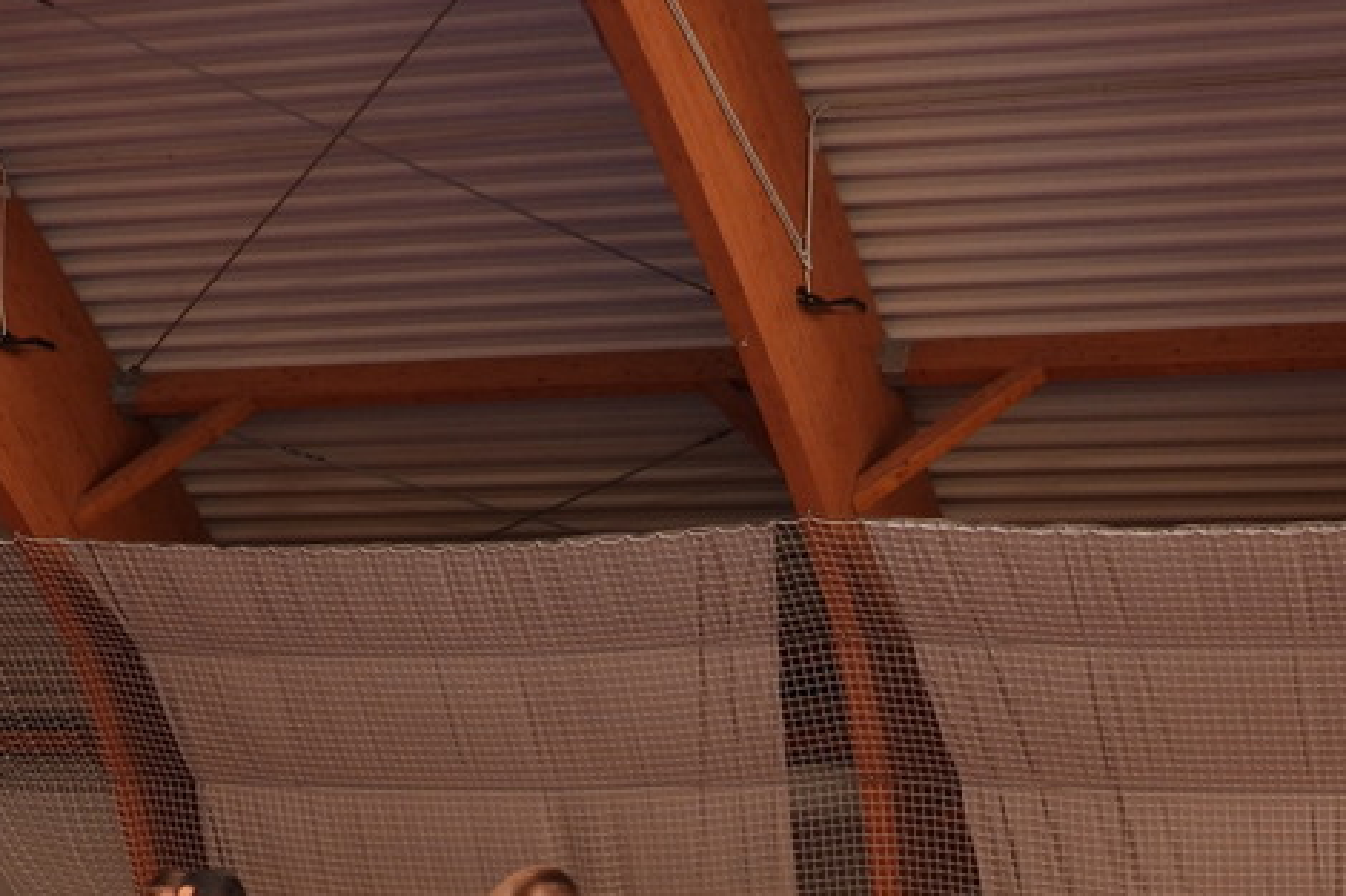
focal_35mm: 101
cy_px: 1136
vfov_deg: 13.1
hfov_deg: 20.2
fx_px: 3775
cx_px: 515
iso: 100
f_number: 3.2
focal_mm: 6.8
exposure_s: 1/30
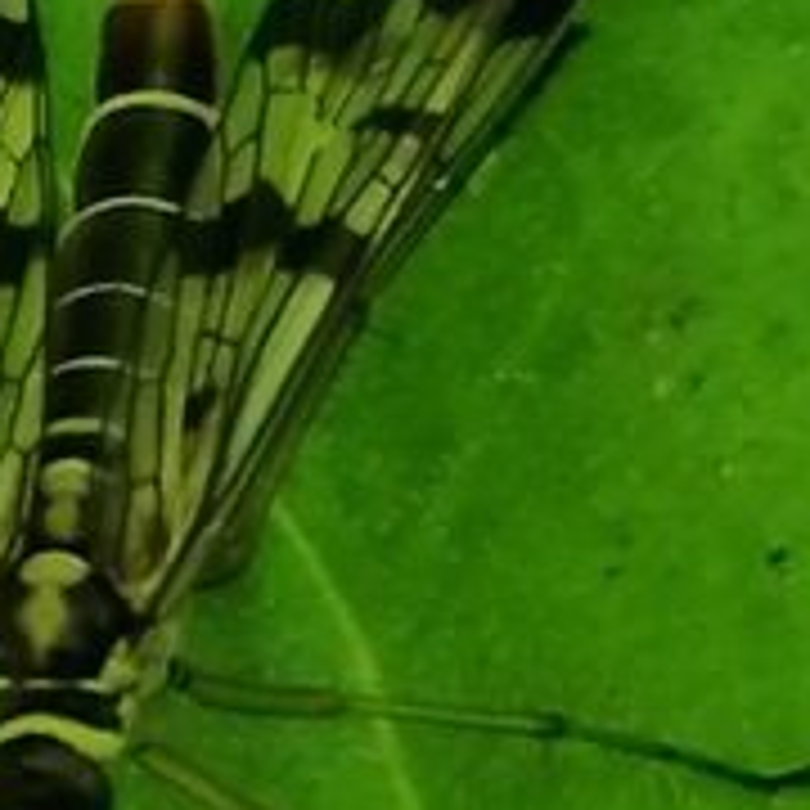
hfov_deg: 5.4
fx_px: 8630
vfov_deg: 5.4
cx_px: 94
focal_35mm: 326
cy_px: 346
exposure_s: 1/90
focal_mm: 3.46
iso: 64
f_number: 1.8
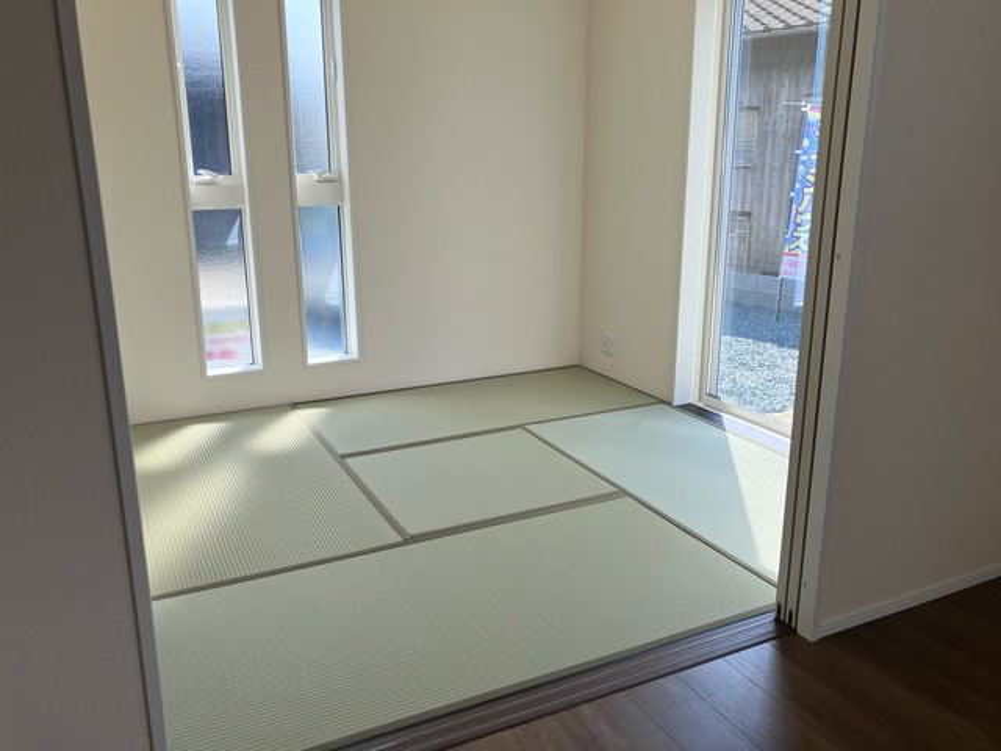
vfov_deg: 49.7
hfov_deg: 63.4
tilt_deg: -14.0
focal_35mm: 28
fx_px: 810
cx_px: 500
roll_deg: +0.6
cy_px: 376
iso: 32
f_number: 1.8
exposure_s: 1/445
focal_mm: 3.99
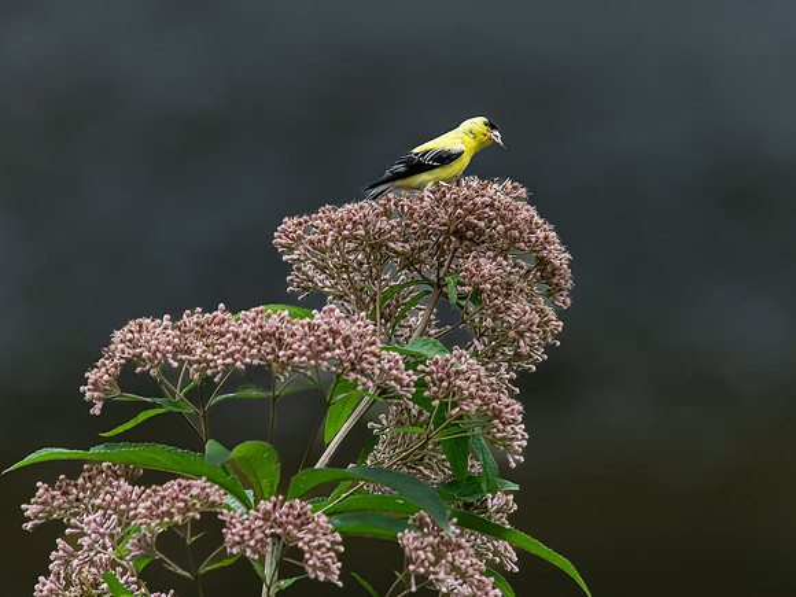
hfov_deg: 2.0
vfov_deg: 1.5
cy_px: 245
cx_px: 449
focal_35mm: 1013
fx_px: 23298
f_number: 6.3
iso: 1800
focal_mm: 600
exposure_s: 1/800
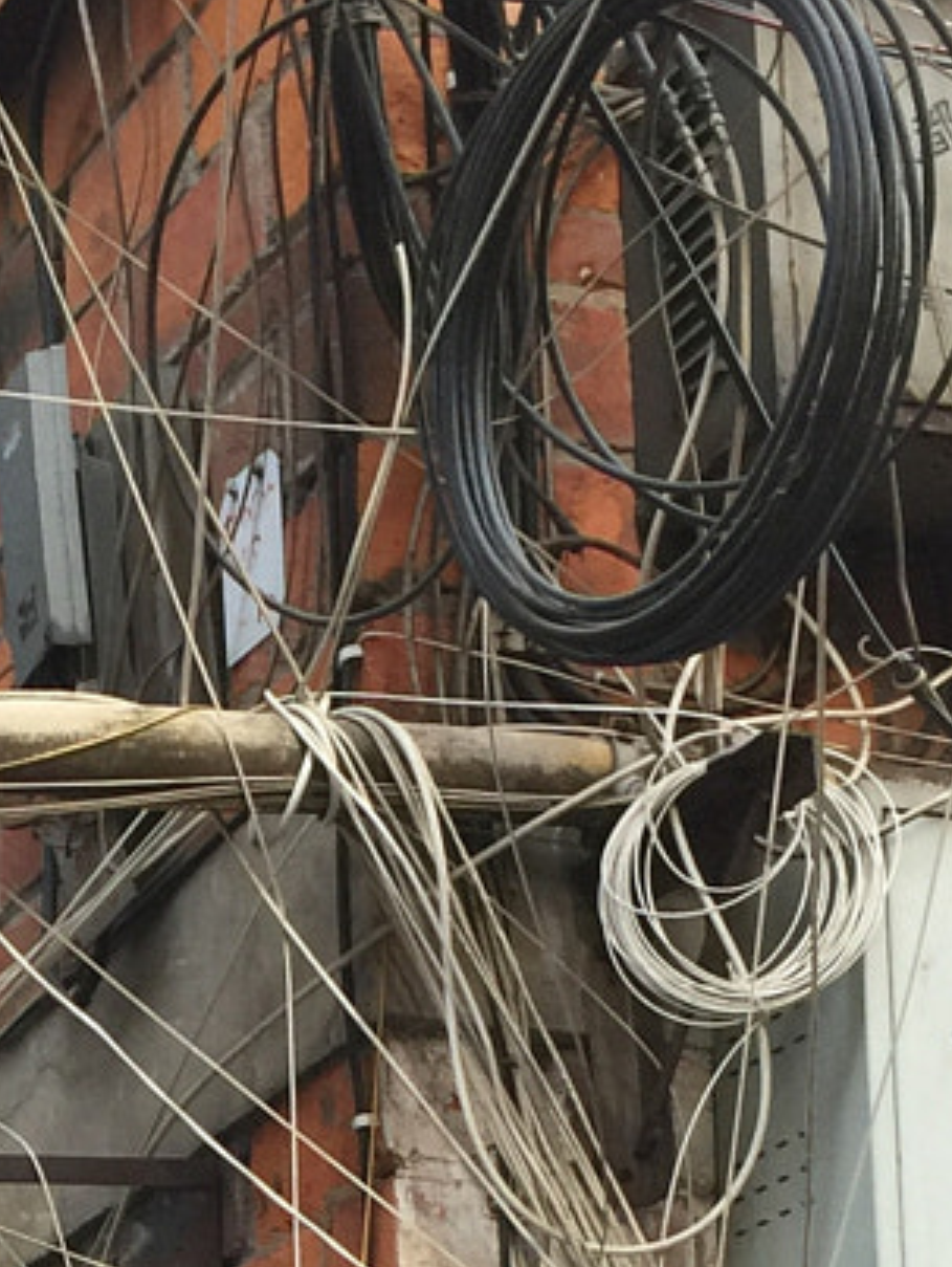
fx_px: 4210
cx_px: 0
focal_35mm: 115
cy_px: 1855
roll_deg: +0.9
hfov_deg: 12.7
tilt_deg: +7.1
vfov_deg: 15.8
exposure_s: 1/33
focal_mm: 4.15
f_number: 2.2
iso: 32
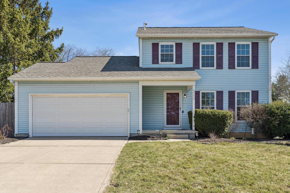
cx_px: 145
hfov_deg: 63.7
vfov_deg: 45.0
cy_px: 96
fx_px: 234
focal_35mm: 29
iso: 320
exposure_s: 1/125
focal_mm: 29
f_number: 11
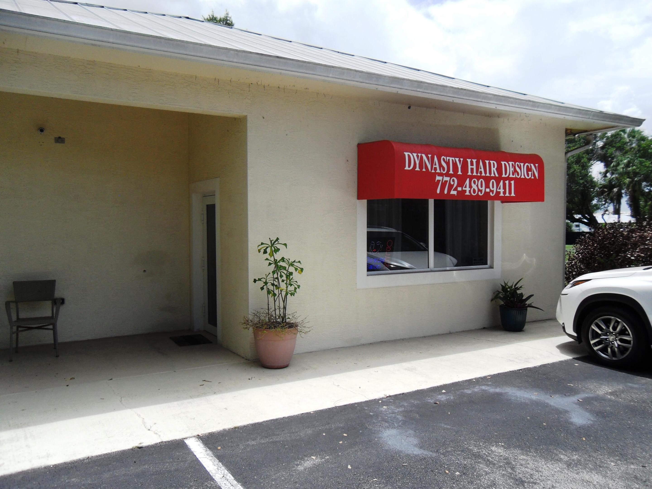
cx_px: 326
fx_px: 527
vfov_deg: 49.7
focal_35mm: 28
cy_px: 244
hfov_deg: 63.4
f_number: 3.4
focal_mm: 5
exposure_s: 1/1000
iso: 80
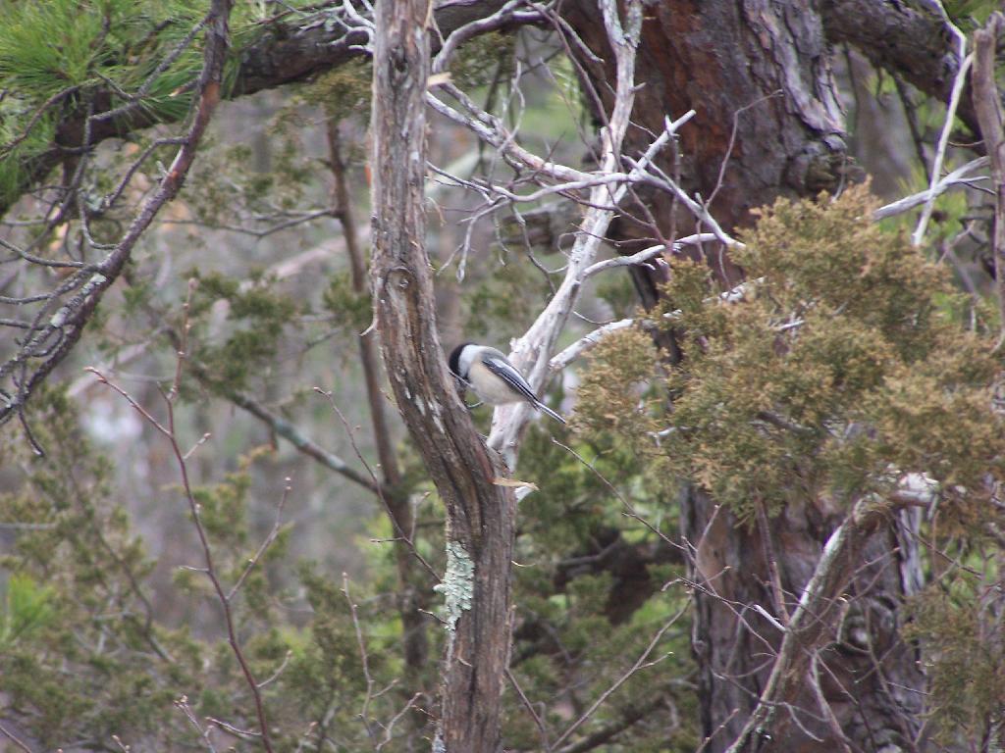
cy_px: 376
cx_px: 502
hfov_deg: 5.2
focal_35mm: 380
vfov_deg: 3.9
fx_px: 11032
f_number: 3.7
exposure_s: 1/160
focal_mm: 63
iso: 140
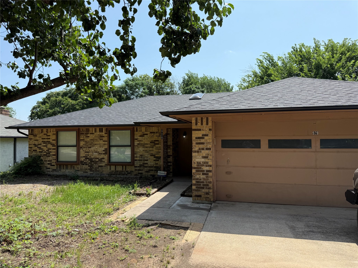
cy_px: 134
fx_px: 248
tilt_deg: +2.0
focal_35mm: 24
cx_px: 179
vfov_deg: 56.8
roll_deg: +0.5
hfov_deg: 71.6
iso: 100
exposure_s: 1/3425
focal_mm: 6.76
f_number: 1.78
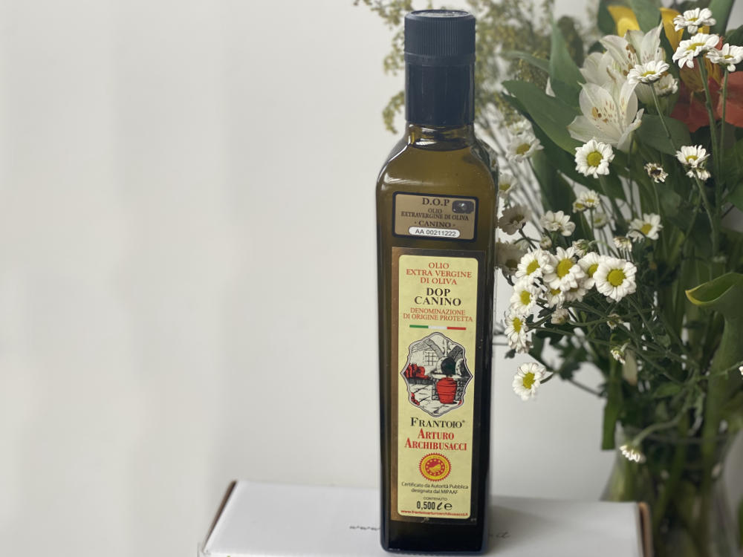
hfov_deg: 36.8
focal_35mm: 52
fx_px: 1116
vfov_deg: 28.0
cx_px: 372
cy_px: 278
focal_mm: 6
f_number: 2
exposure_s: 1/122
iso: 50
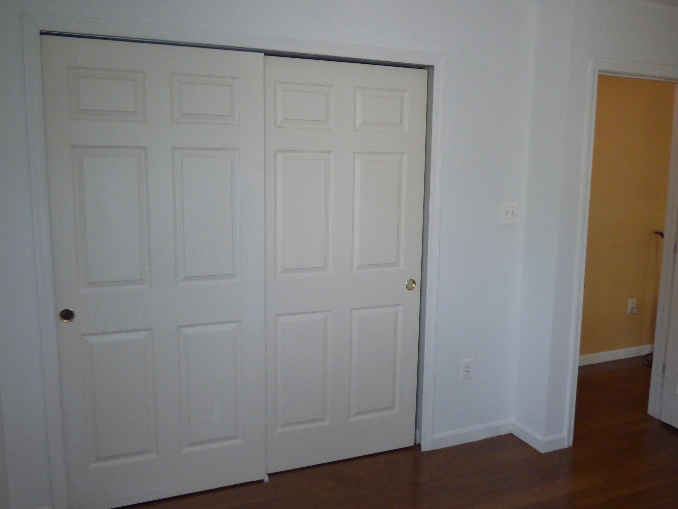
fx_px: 588
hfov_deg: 60.0
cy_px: 254
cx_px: 339
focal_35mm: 30
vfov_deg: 46.8
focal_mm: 5.29
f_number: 3.3
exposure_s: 1/60
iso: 320
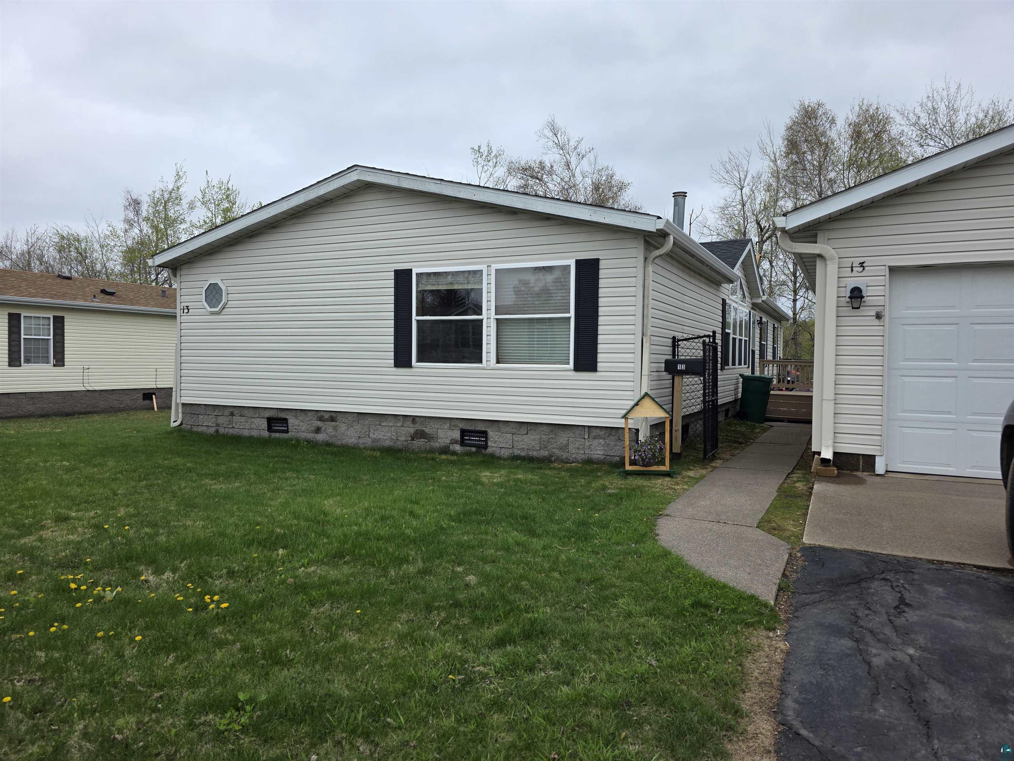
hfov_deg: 73.9
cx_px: 507
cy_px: 380
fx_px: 674
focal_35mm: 23
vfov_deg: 58.9
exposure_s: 1/3211
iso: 80
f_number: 1.7
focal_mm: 6.3
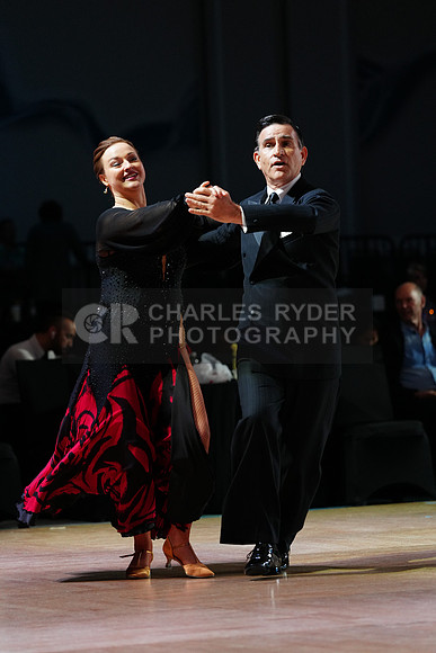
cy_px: 326
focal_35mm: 167
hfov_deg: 8.2
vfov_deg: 12.3
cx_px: 218
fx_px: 3032
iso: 2500
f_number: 4
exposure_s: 1/320
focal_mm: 167
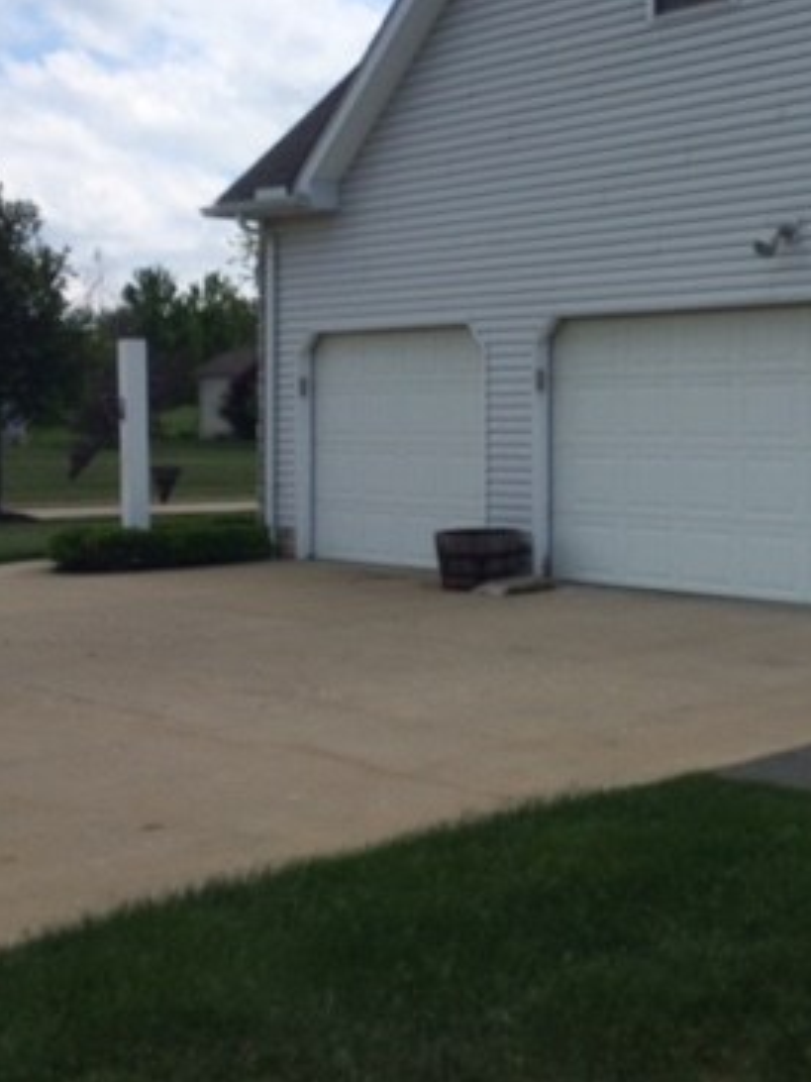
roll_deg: +0.6
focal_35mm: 51
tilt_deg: -2.4
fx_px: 1593
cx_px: 793
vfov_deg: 37.3
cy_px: 419
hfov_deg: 27.1
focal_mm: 4.15
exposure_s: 1/2740
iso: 32
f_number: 2.2
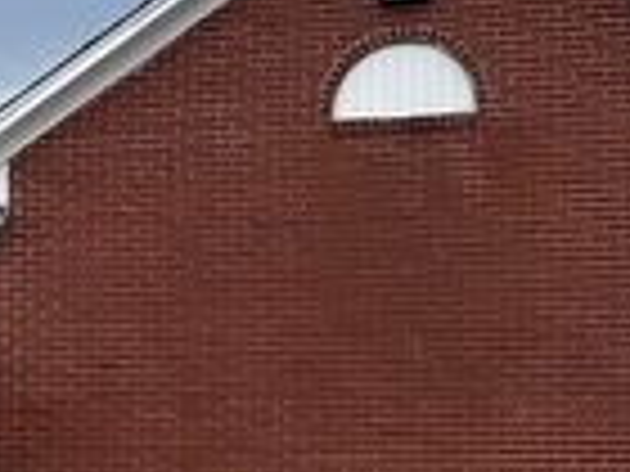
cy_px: 414
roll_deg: -0.7
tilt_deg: +2.7
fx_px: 2493
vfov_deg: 10.8
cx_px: -256
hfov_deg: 13.7
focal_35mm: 137
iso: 80
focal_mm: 6.86
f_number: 1.78
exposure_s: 1/1412
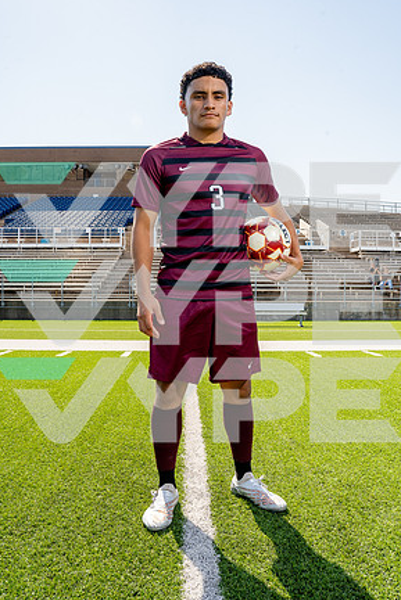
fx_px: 451
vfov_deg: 67.4
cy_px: 303
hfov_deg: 48.0
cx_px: 200
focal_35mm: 27
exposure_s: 1/250
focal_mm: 26
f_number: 11
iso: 320
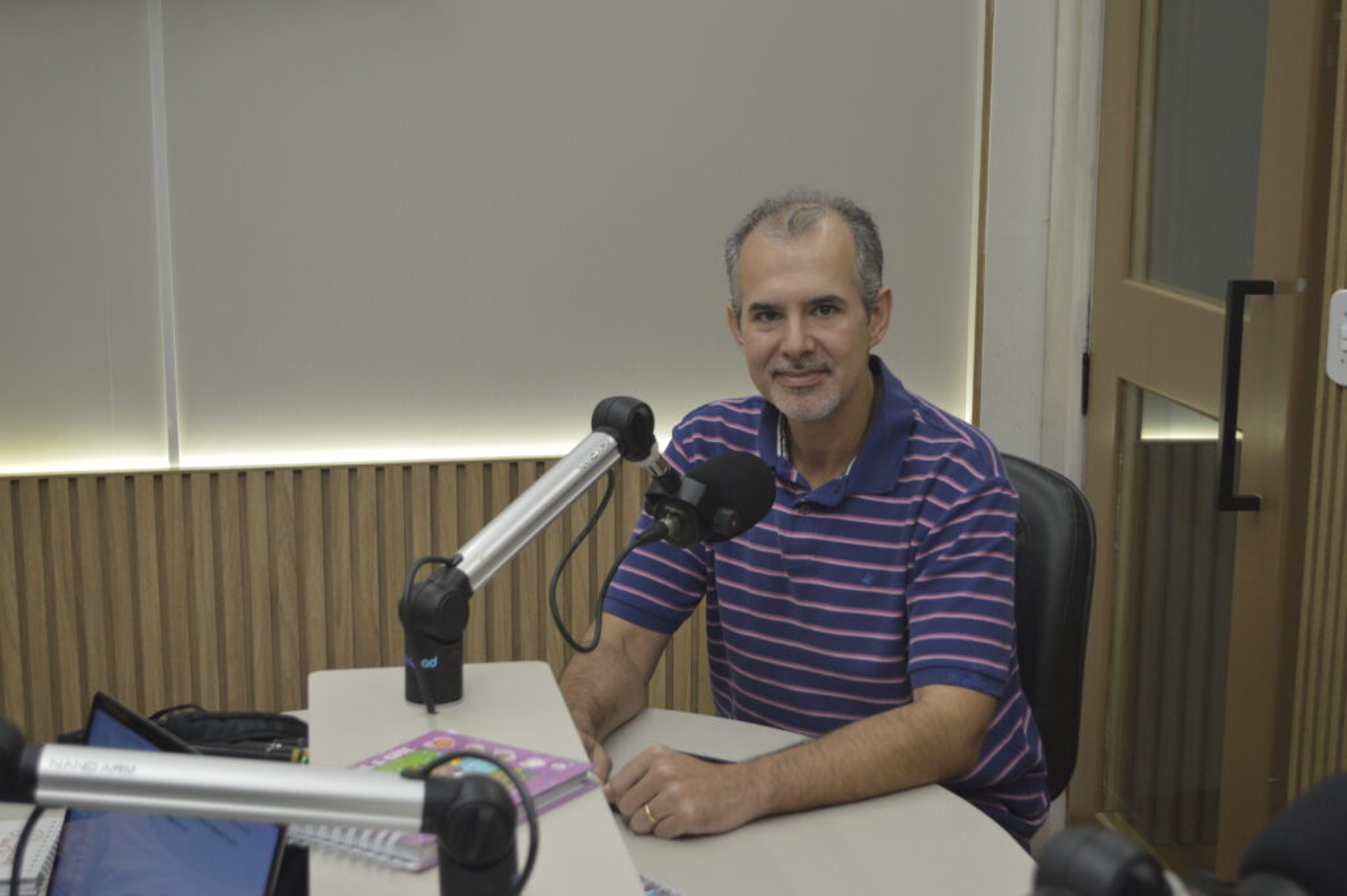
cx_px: 674
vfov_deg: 26.4
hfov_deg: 38.9
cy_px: 448
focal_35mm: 51
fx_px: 1907
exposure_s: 1/60
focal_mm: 34
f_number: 5
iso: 900
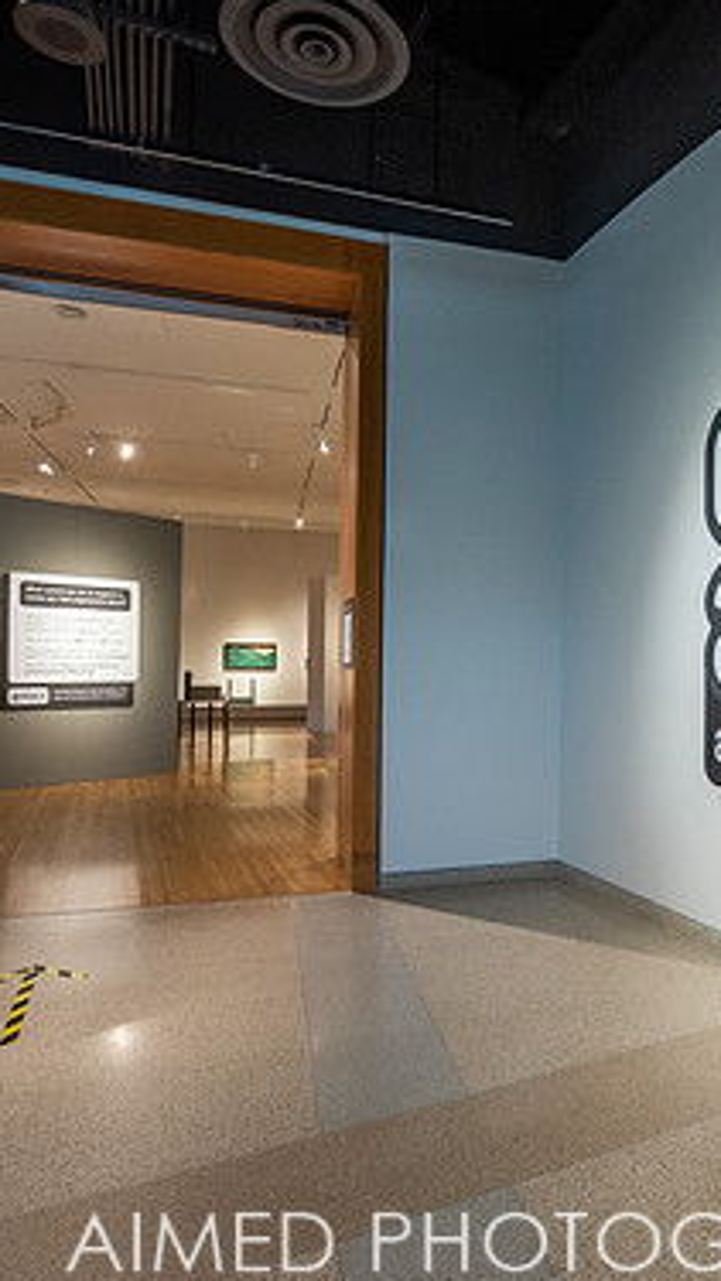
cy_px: 647
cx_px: 539
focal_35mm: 23
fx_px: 782
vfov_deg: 78.7
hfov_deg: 47.7
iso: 1000
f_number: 10
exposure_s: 1/15
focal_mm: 14
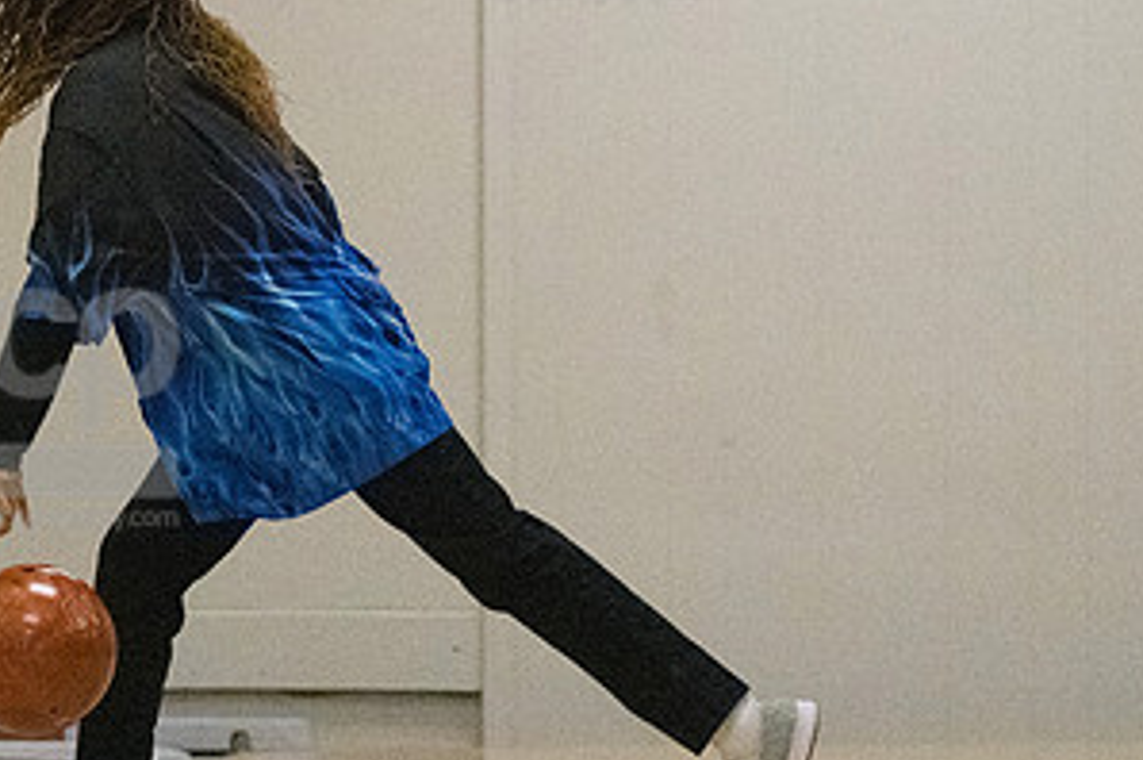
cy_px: 395
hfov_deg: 5.4
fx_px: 12052
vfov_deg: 3.6
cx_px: 61
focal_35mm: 380
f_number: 4
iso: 10000
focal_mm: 130
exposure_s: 1/1250
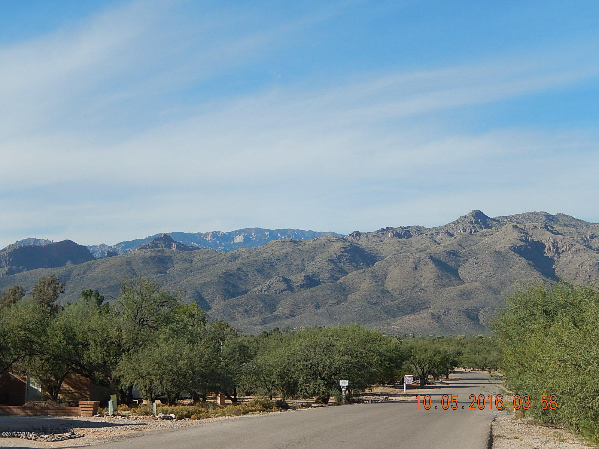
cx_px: 300
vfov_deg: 20.2
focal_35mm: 73
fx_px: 1263
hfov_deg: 26.7
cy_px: 224
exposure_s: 1/800
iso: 125
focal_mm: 13.1
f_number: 4.9
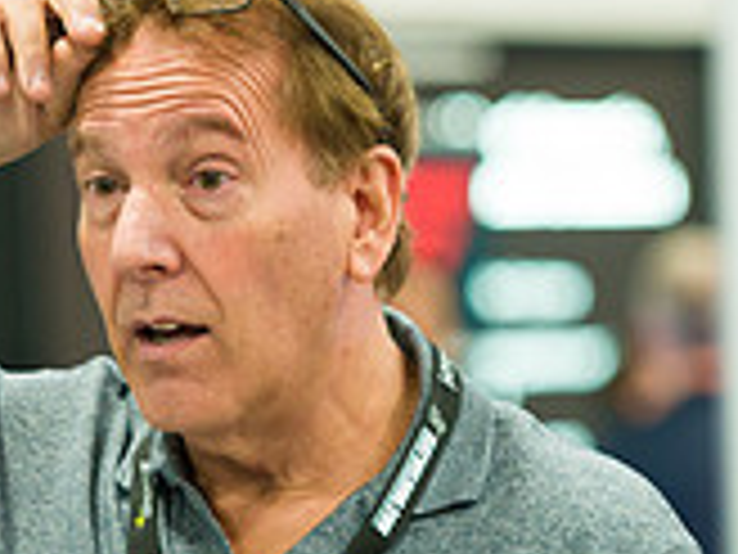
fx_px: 9082
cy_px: 658
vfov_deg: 3.5
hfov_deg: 4.6
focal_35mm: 426
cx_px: -22
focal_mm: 125
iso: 1600
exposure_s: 1/100
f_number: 3.2
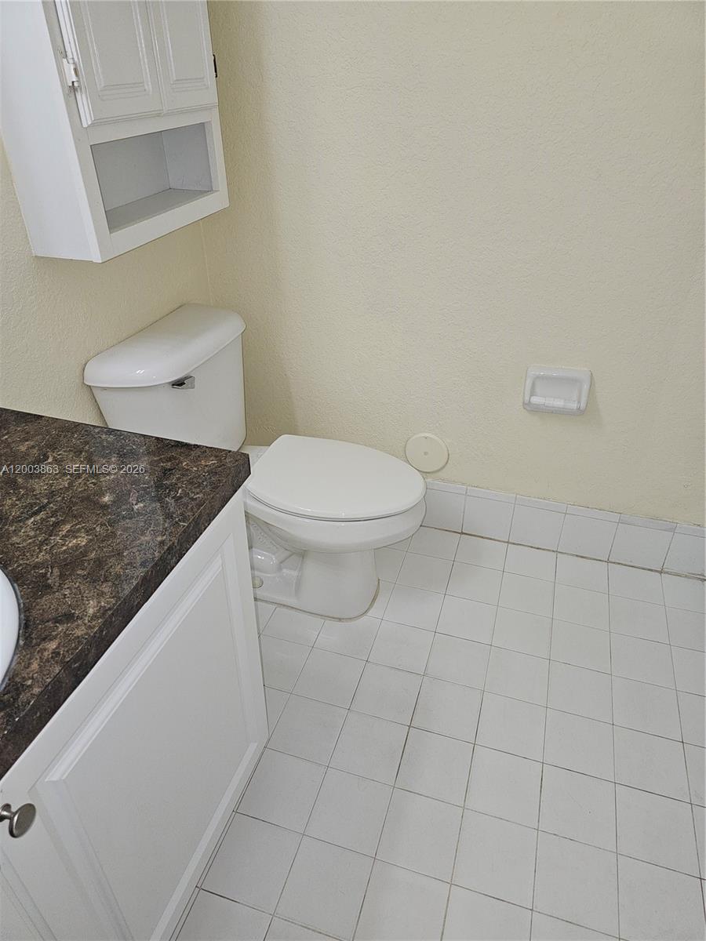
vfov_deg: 73.9
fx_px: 625
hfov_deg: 58.9
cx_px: 353
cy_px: 470
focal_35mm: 23
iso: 80
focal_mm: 6.3
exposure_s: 1/60
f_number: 1.7
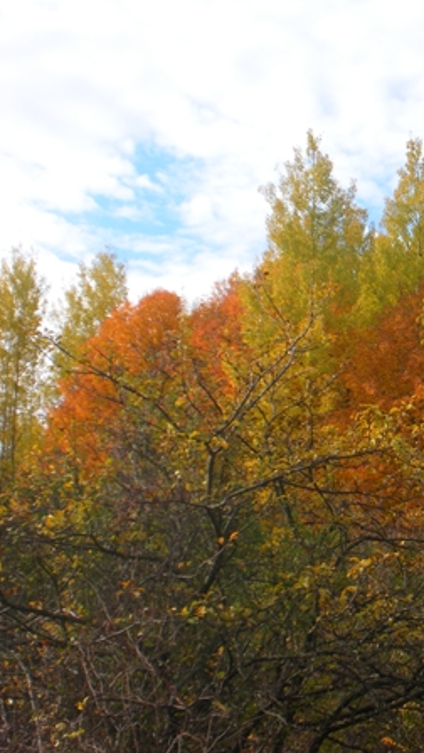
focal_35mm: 76
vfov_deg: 27.9
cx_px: 491
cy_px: 377
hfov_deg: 15.4
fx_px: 1516
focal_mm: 9.1
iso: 64
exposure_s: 1/170
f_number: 4.4
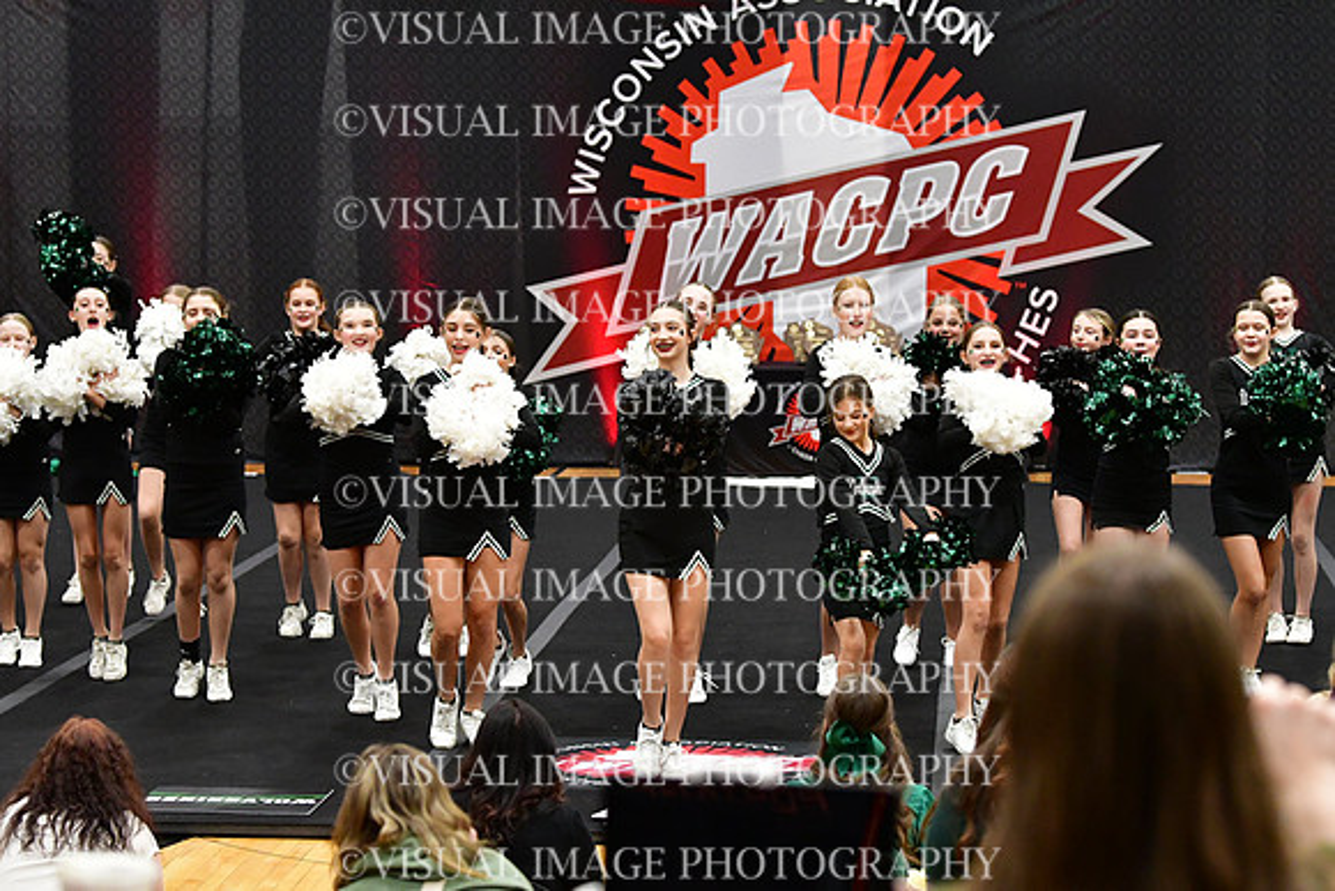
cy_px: 446
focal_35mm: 105
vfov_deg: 13.0
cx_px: 668
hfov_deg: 19.5
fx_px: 3894
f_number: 3.5
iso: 5000
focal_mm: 70
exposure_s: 1/500
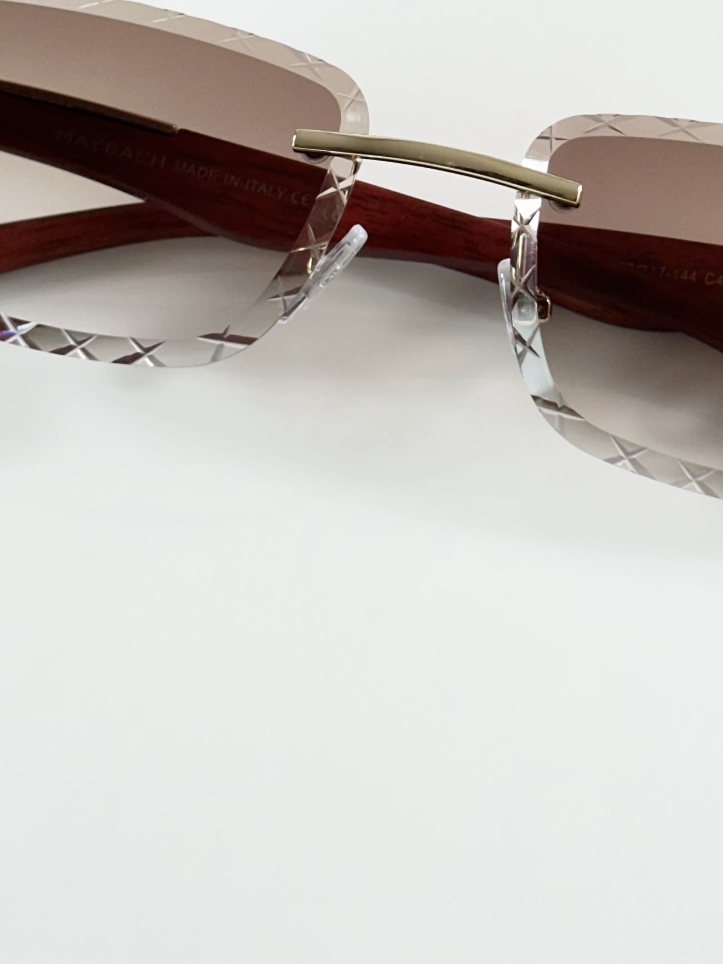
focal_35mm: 110
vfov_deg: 17.7
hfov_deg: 13.5
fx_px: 3062
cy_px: 203
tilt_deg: -48.2
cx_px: 457
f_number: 1.78
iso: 64
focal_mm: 6.86
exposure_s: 1/100
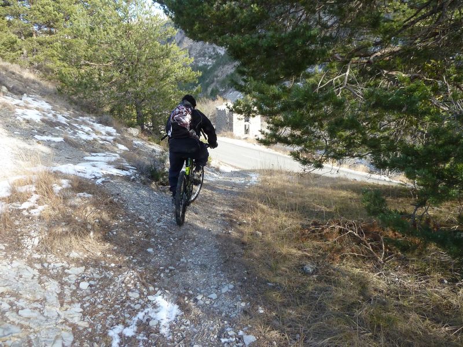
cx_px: 232
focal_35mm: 25
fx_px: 334
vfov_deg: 54.9
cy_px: 174
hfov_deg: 69.4
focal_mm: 4.1
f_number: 3.5
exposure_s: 1/250
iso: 200
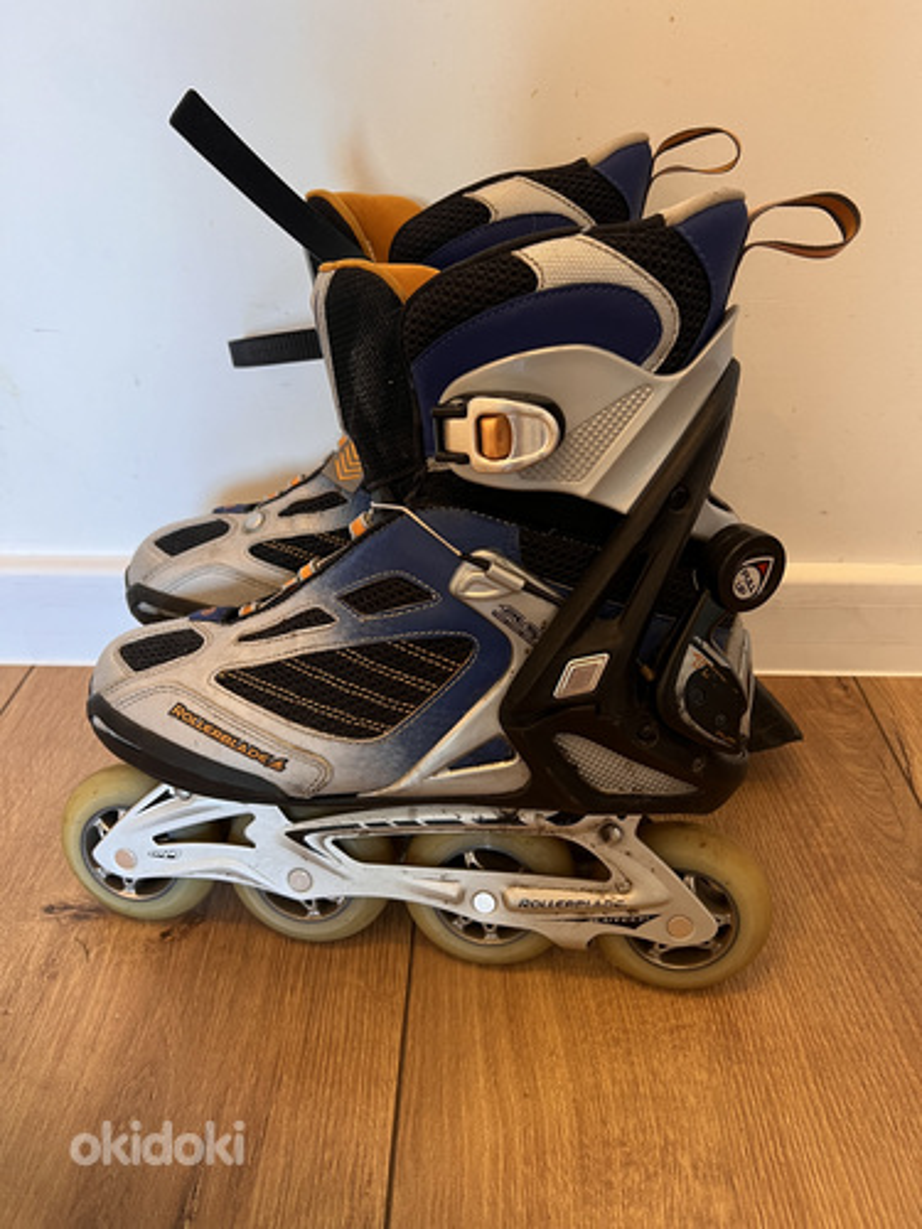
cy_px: 614
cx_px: 461
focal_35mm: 26
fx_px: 923
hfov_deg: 53.1
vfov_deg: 67.3
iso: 160
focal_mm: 5.7
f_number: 1.5
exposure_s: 1/50
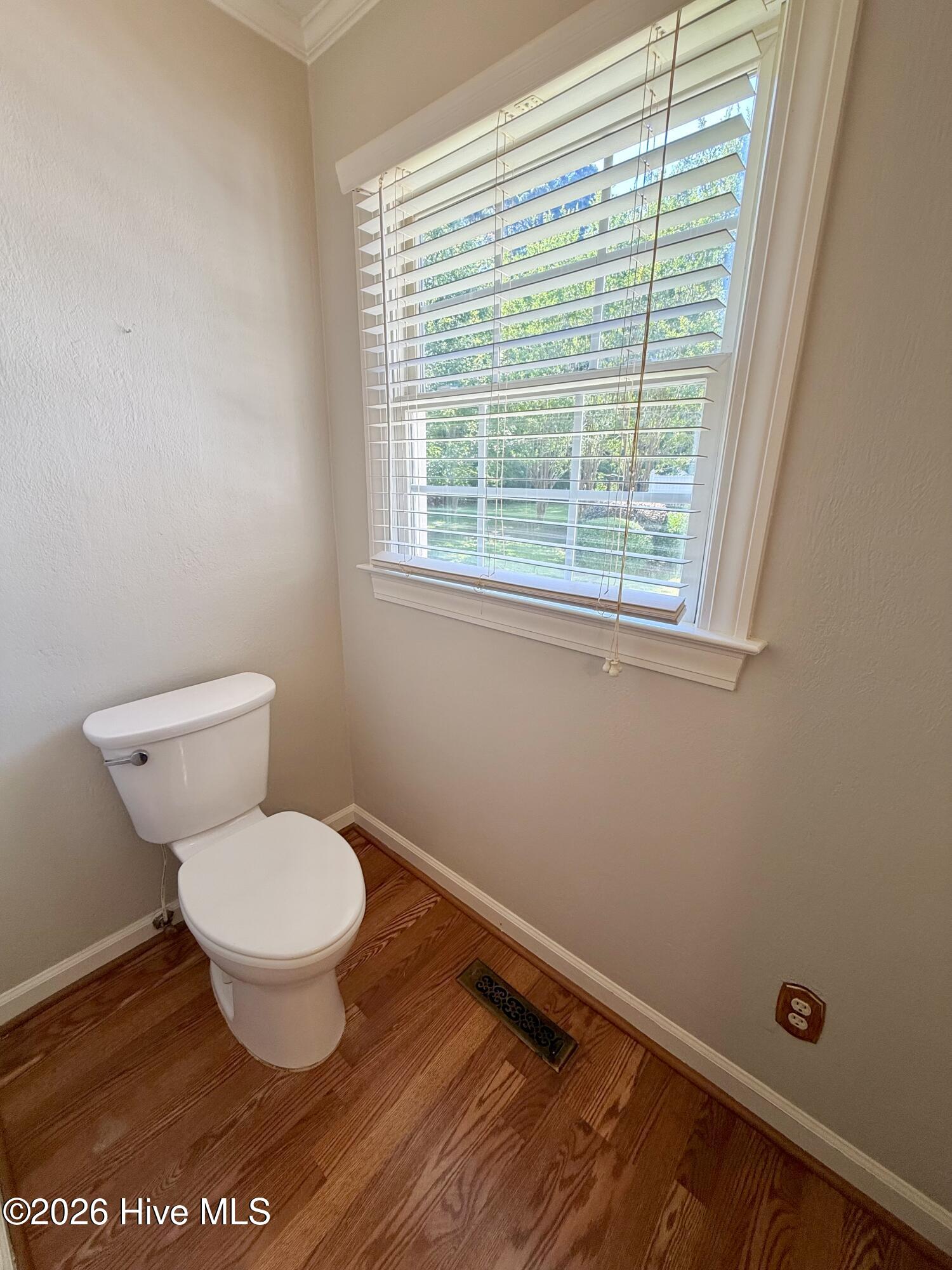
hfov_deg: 85.7
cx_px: 476
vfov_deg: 102.1
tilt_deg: -17.2
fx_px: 513
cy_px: 635
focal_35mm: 14
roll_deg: -1.4
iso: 80
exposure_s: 1/120
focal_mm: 2.22
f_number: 2.2
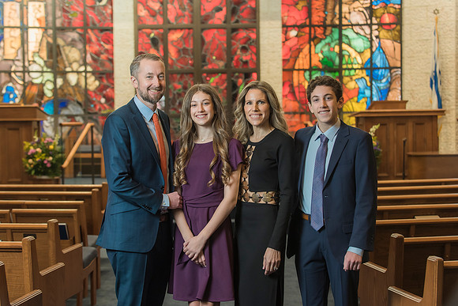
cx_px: 224
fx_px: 953
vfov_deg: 18.2
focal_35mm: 75
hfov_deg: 27.0
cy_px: 149
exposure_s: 1/125
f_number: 4
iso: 1250
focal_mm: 70
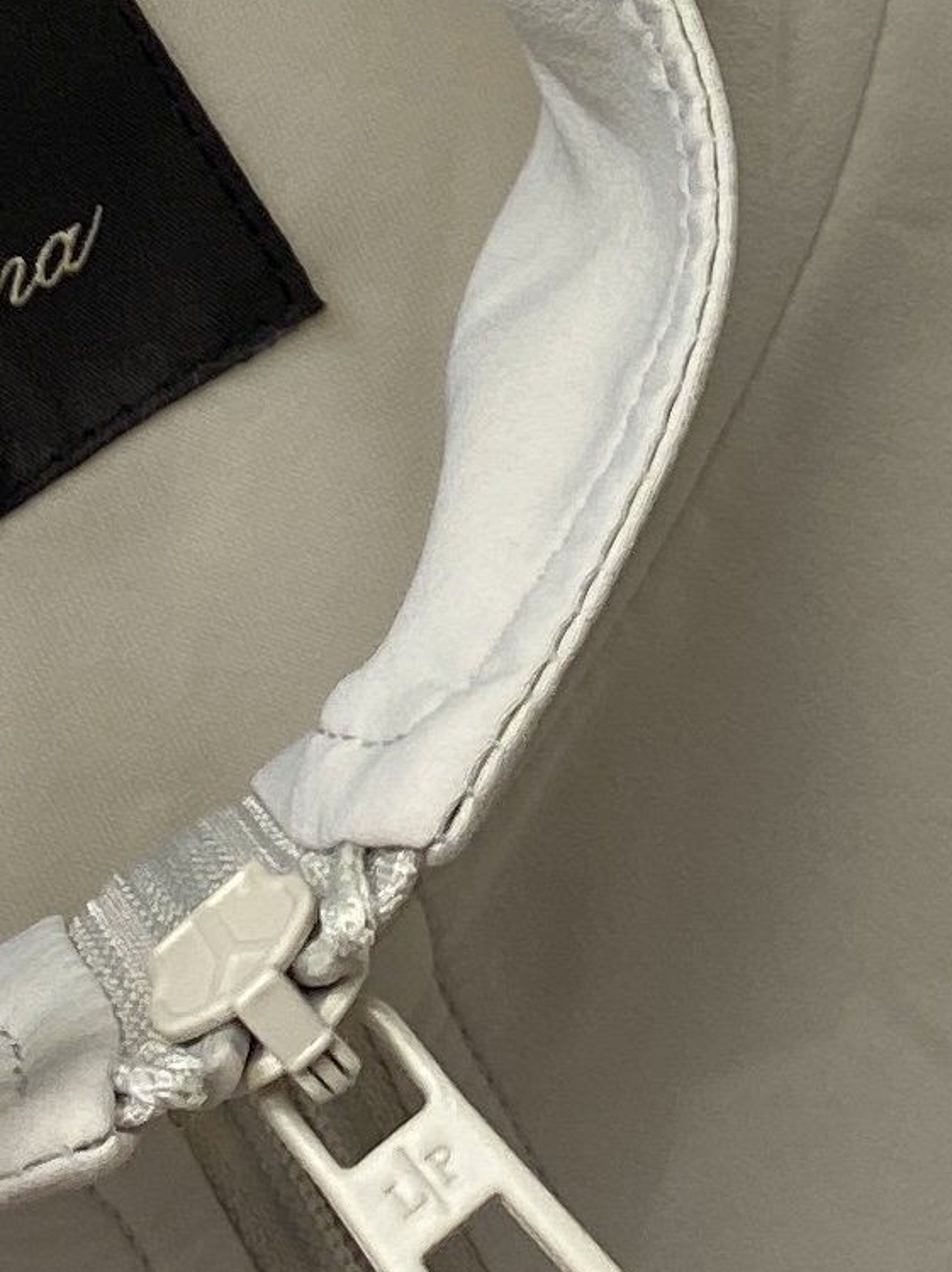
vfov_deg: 33.2
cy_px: 1272
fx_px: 1945
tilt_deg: -14.7
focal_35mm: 53
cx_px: 373
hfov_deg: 27.4
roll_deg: +23.3
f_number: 1.8
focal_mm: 4.25
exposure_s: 1/122
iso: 80
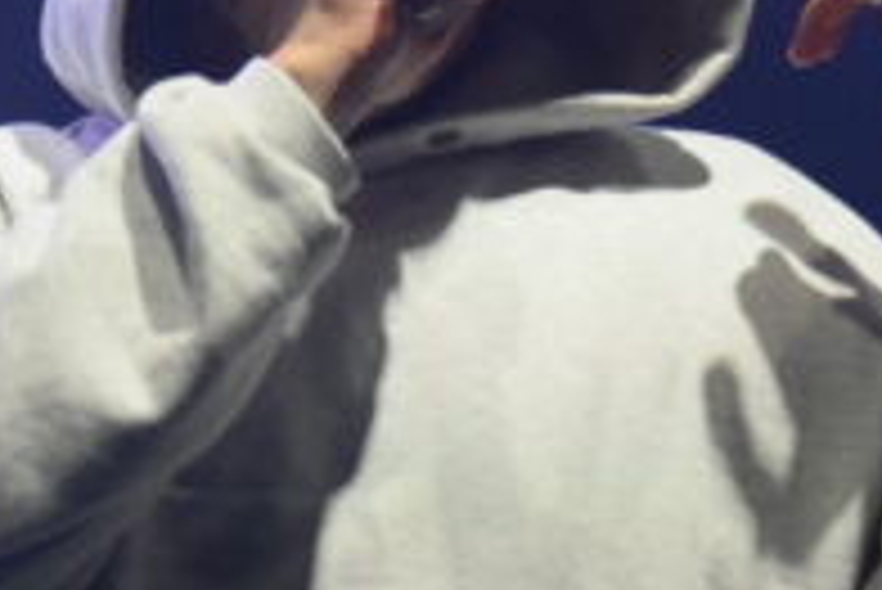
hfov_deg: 4.3
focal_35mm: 480
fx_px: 11768
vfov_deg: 2.9
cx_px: 394
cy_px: 351
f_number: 4.5
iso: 3200
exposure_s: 1/400
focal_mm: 92
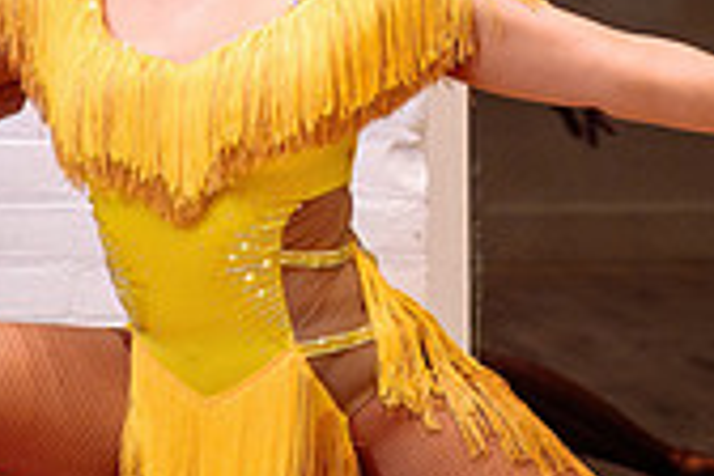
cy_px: 93
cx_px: 130
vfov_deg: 6.3
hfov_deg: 9.4
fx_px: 4343
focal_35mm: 219
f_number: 2.8
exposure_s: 1/100
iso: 640
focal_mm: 58
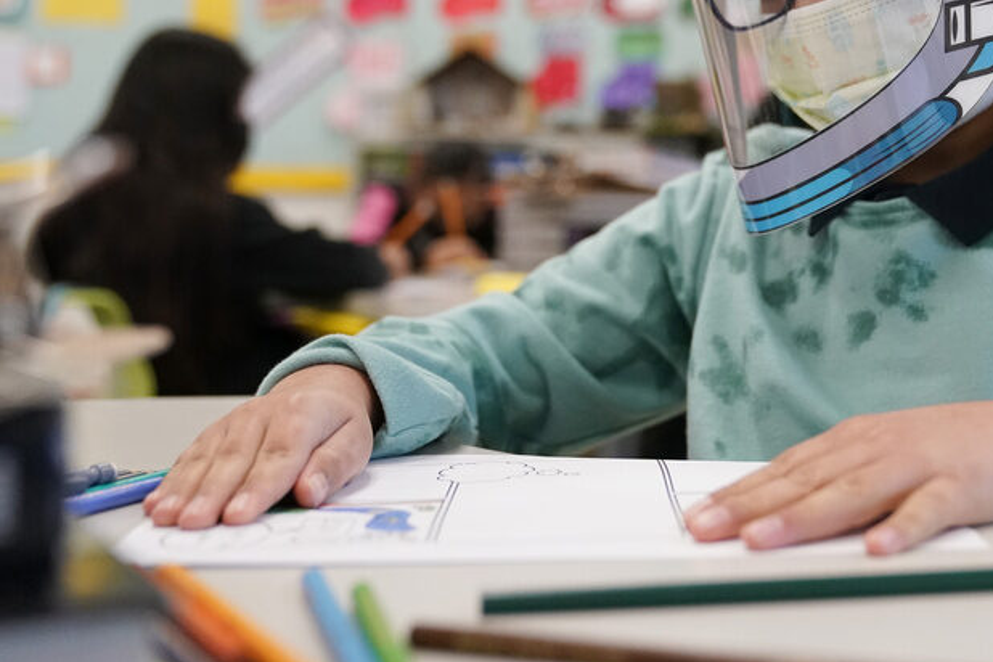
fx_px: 1462
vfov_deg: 25.1
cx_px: 797
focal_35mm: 53
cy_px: 137
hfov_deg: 36.2
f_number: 2.8
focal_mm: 32
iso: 4000
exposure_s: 1/640
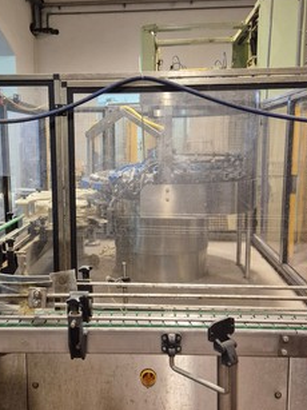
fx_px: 426
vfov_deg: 51.4
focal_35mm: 36
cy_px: 202
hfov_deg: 39.4
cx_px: 119
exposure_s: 1/100
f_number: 1.8
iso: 1000
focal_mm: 5.4
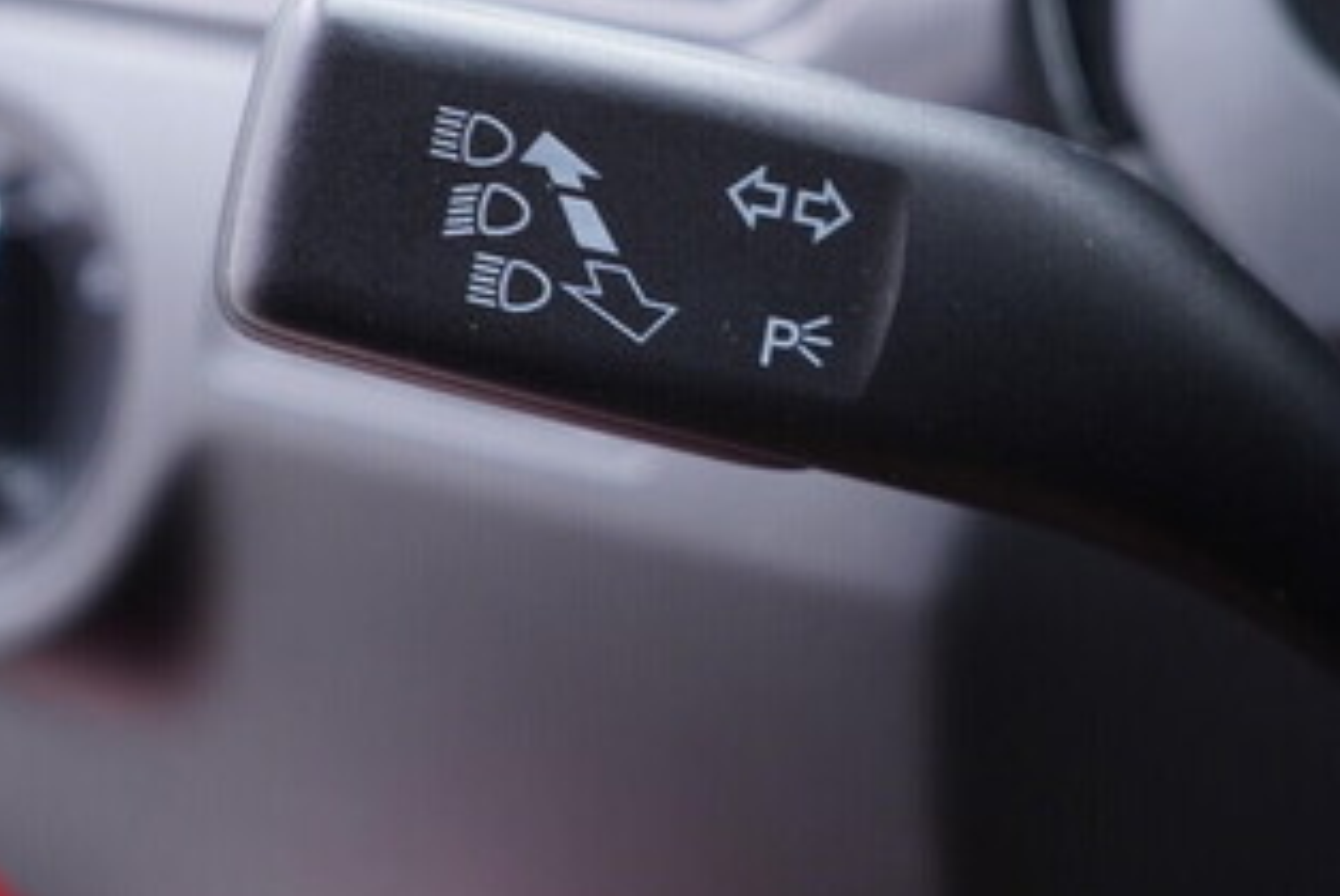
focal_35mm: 63
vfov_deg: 21.3
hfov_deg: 31.8
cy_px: 164
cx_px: 751
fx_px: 2347
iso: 320
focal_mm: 24
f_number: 2.8
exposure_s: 1/40
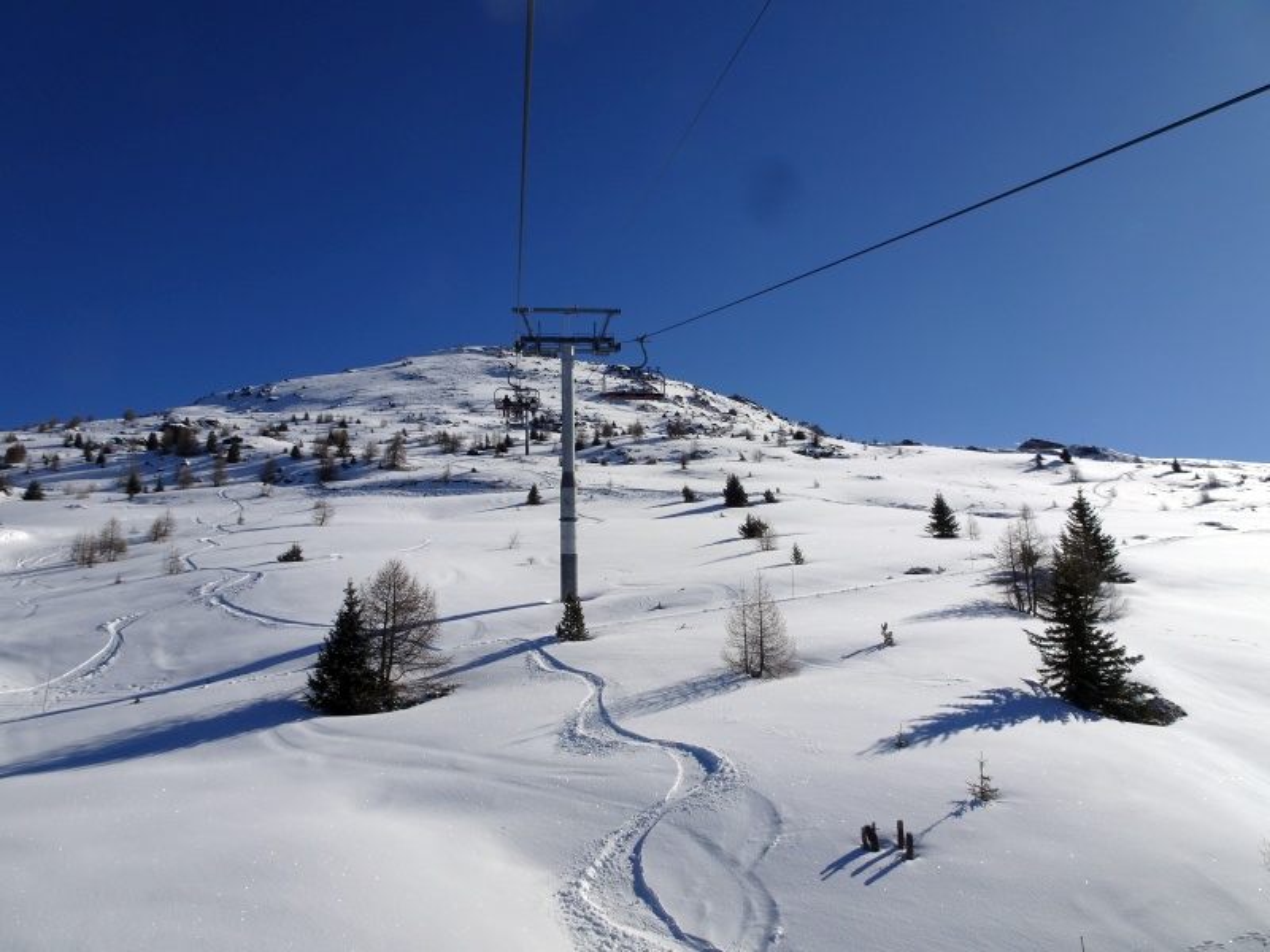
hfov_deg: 71.6
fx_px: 881
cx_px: 635
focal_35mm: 24
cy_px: 476
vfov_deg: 56.8
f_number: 4
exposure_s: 1/2000
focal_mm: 4.1
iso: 80
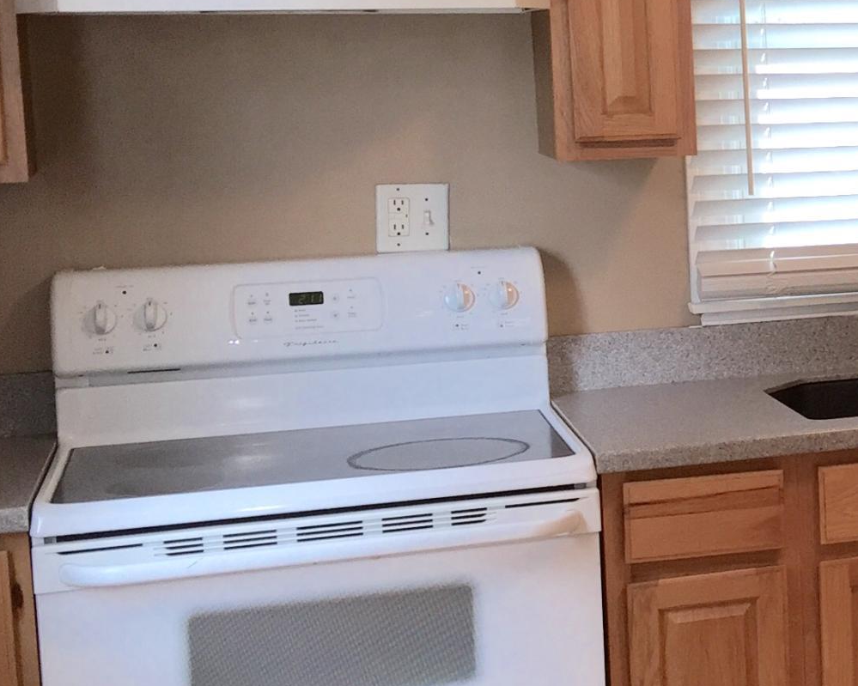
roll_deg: +1.2
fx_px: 2158
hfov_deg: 19.9
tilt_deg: -6.0
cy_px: 254
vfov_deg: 18.0
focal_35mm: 85
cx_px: 1237
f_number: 2.2
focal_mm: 4.15
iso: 40
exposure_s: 1/30
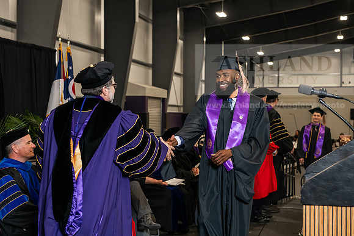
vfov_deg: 21.9
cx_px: 177
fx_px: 610
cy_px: 118
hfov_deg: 32.4
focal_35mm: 62
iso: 2000
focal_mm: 62
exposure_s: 1/200
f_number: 5
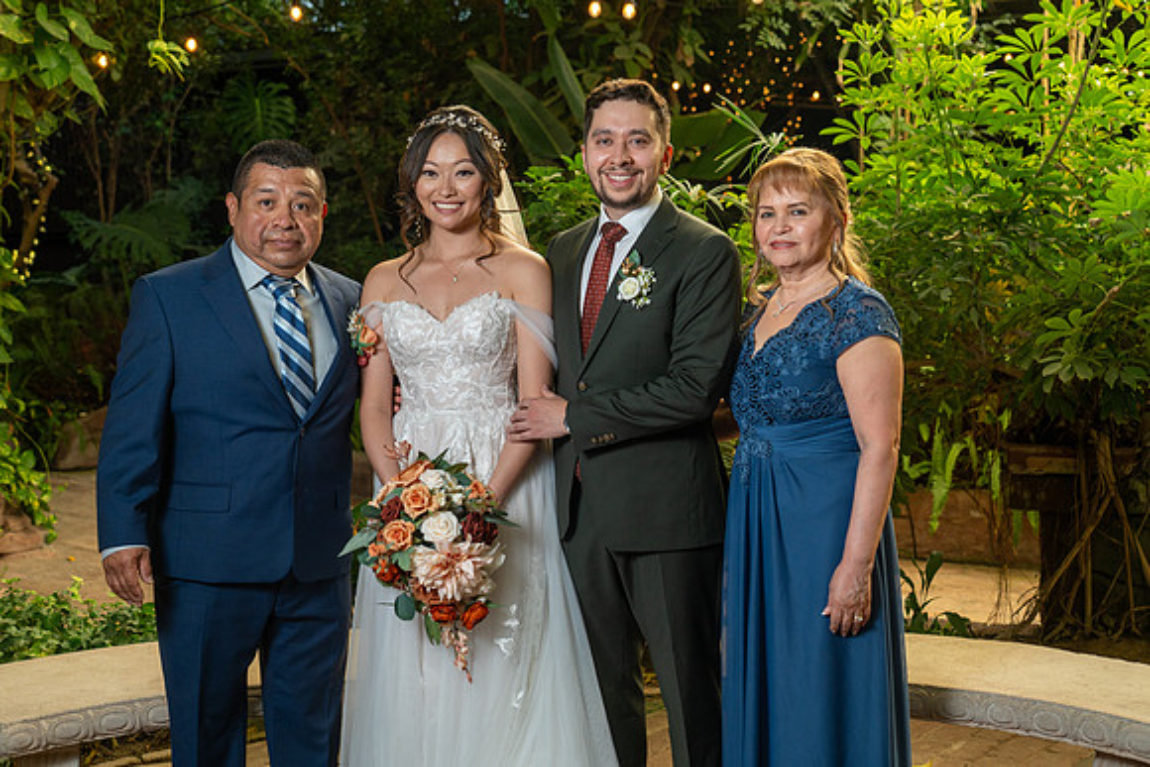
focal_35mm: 46
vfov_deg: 29.3
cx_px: 575
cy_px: 384
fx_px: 1470
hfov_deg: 42.7
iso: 500
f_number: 4
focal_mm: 46
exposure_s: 1/200
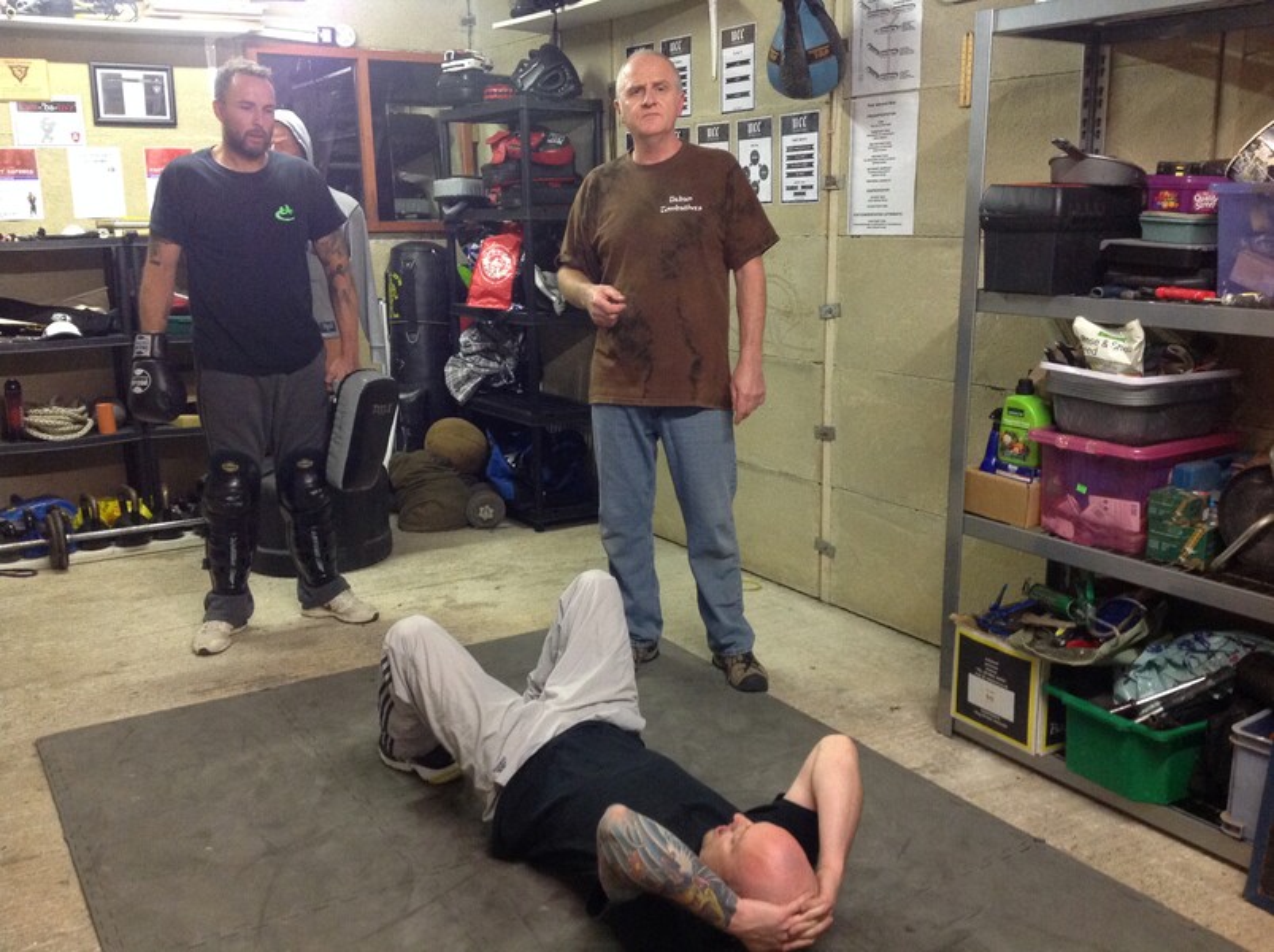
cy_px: 476
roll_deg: +0.2
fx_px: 1286
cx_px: 637
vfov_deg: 40.6
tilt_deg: -13.5
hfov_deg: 52.7
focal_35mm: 35
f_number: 2.4
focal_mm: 4.28
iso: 320
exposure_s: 1/17
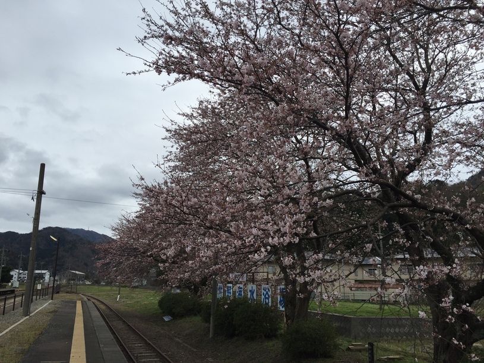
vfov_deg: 48.2
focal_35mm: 29
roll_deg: -2.2
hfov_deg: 61.7
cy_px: 182
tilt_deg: +14.4
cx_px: 242
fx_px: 405
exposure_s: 1/2083
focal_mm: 4.15
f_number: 2.2
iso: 32
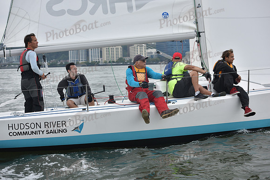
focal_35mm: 70
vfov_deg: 19.5
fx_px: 525
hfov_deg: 28.8
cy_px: 90
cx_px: 135
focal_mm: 70
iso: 400
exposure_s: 1/800
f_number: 5
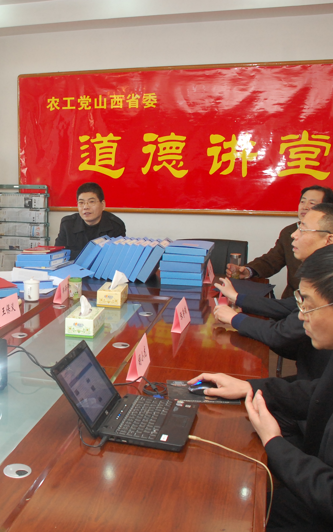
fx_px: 668
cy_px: 266
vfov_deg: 43.5
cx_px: 7
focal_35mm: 46
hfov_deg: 26.6
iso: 1000
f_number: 4
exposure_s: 1/60
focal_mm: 20
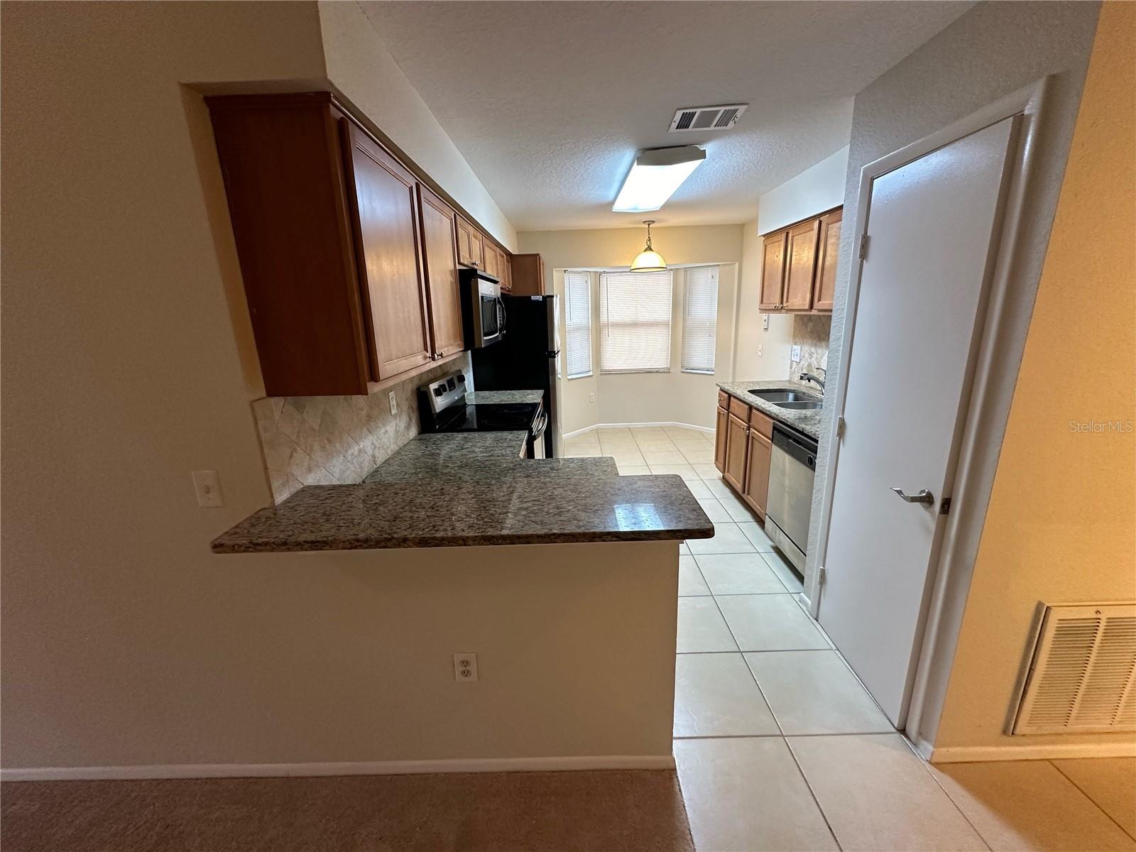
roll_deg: +1.4
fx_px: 459
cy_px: 426
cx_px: 568
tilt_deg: -14.2
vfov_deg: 85.7
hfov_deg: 102.1
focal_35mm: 14
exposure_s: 1/60
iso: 250
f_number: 2.2
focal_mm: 2.22
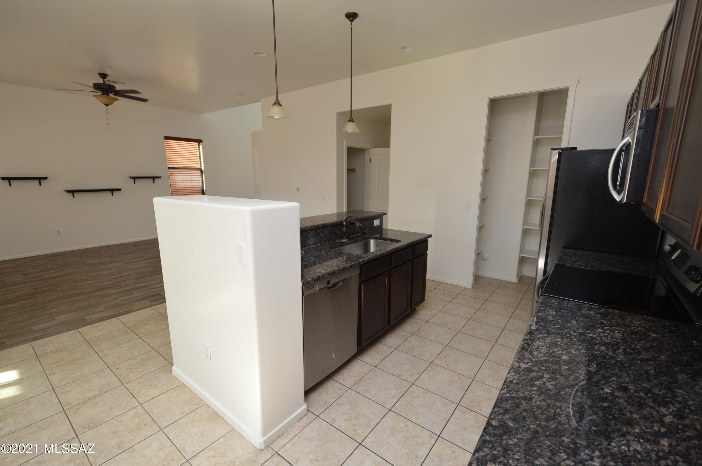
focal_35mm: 15
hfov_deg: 100.4
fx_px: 292
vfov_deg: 77.2
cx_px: 351
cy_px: 233
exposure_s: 1/80
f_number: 4.5
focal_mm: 10
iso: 400
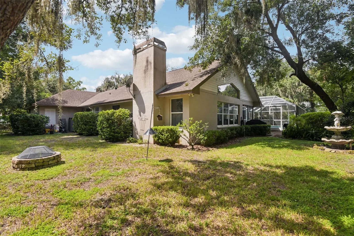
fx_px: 157
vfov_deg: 73.7
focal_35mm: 16
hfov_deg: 96.7
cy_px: 118
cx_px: 177
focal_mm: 16
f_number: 8
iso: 400
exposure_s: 1/800
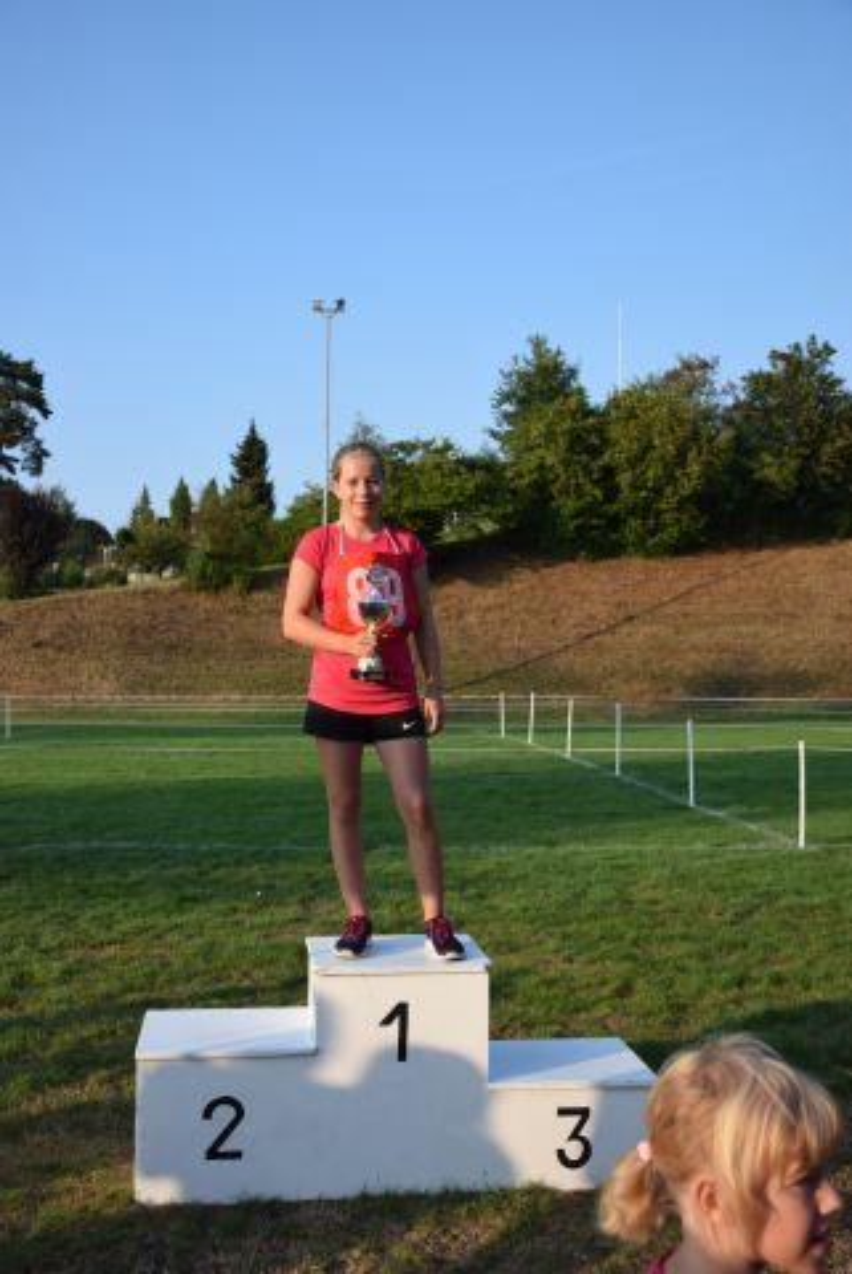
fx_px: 1381
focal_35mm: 39
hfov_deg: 34.3
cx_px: 426
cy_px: 637
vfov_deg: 49.5
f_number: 5
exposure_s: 1/1250
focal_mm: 26
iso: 400
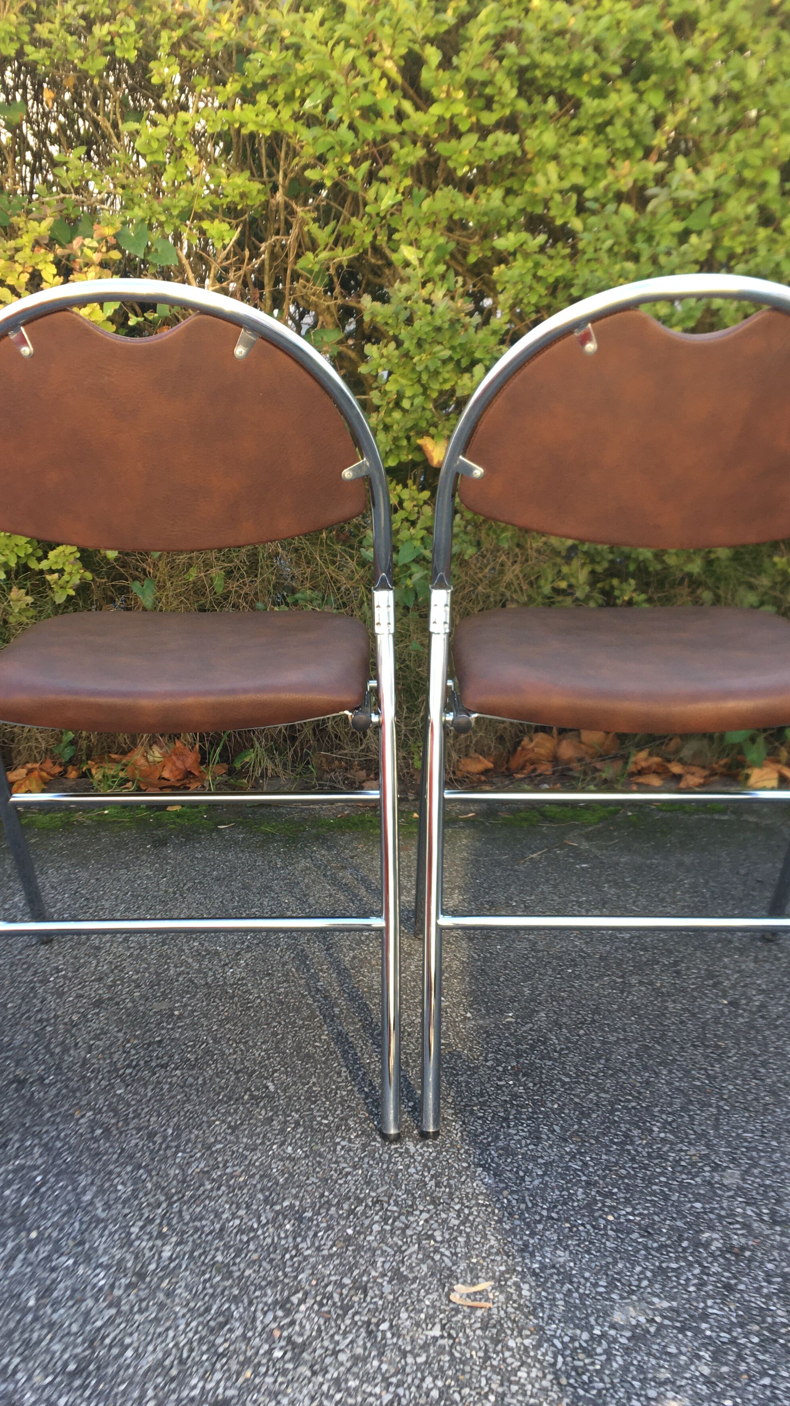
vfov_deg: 55.2
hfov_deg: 32.8
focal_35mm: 36
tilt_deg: -13.3
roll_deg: +1.7
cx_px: 400
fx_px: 1341
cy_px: 648
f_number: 2.2
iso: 32
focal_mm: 4.15
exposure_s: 1/100
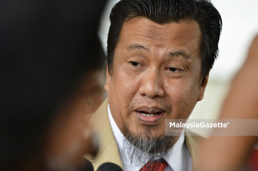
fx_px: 1074
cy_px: 86
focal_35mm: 150
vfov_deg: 9.1
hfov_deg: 13.7
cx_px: 129
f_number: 2.8
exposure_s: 1/125
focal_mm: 150
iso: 640
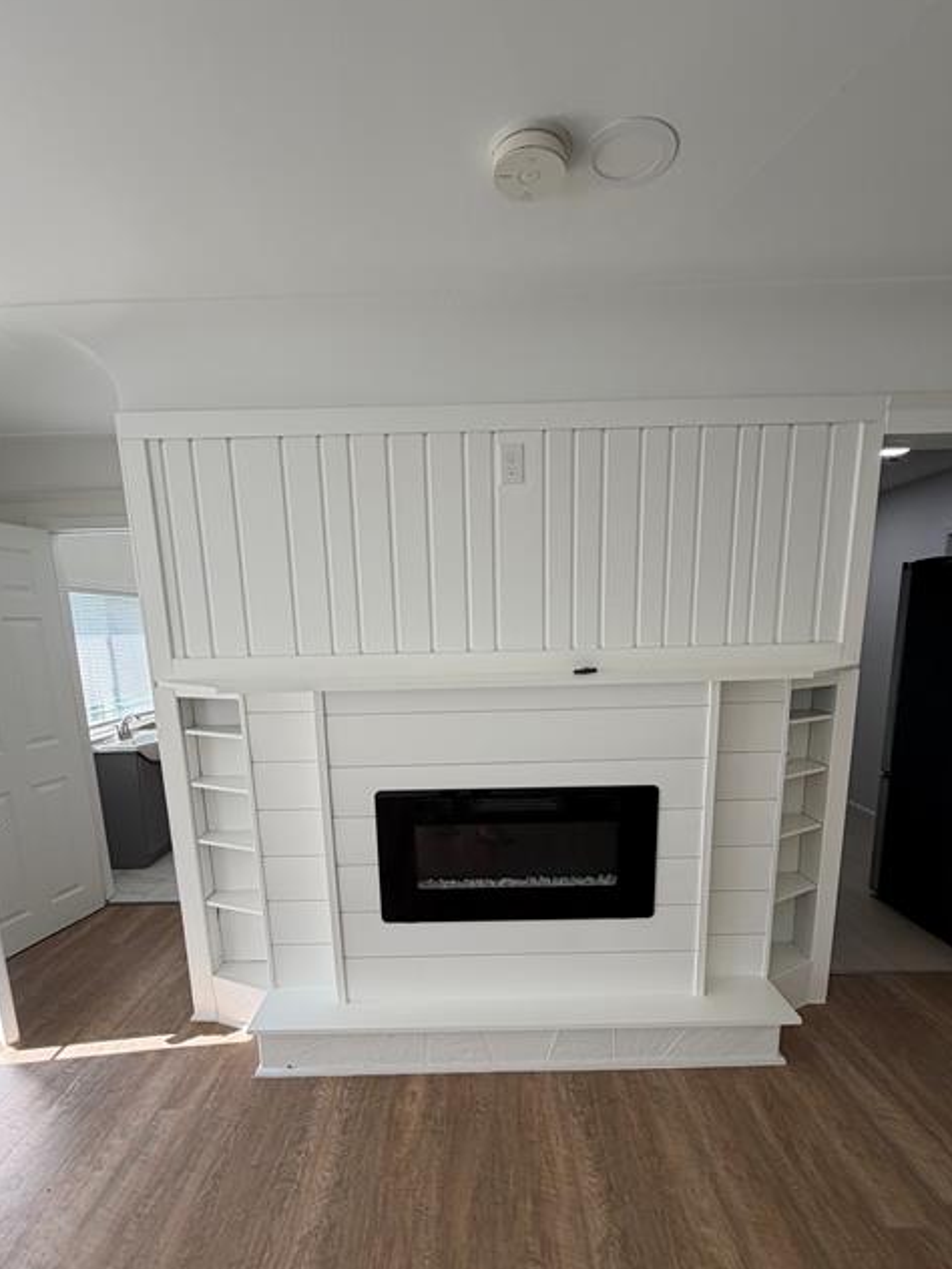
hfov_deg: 74.7
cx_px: 476
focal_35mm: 17
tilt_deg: -12.3
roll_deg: +2.8
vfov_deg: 90.0
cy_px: 755
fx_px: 623
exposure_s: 1/121
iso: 50
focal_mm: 2.22
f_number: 2.2
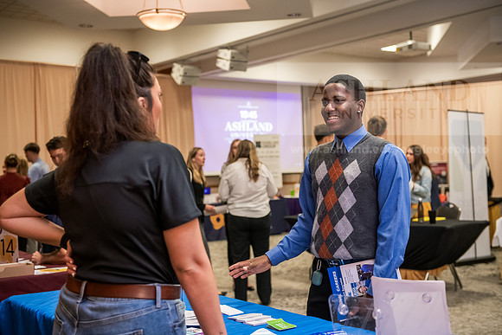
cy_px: 168
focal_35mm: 50
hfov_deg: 39.6
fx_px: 697
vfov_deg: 27.0
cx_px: 251
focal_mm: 50
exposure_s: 1/200
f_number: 3.2
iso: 2500
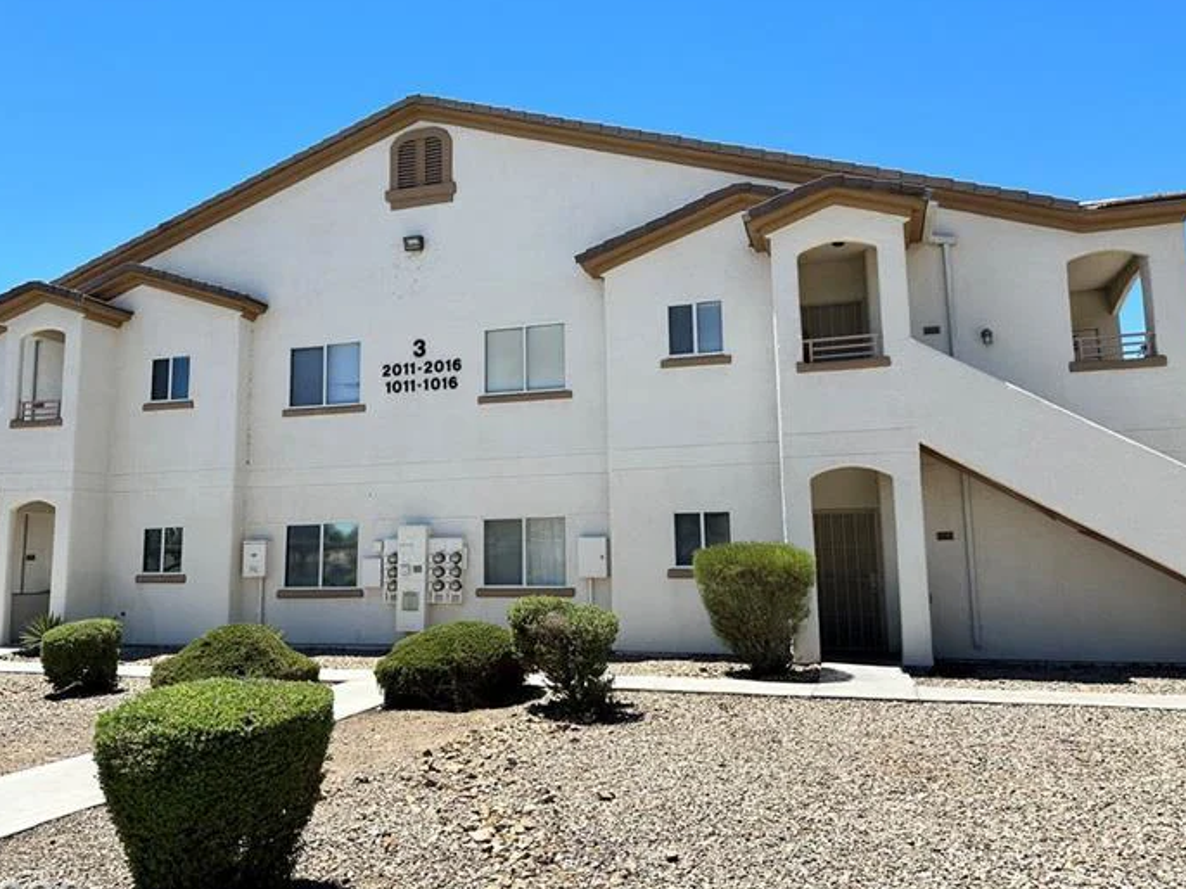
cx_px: 517
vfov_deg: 49.7
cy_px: 424
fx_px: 959
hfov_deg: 63.2
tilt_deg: +9.4
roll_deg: +0.5
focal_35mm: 28
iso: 80
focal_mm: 6.86
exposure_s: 1/5263
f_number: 1.78
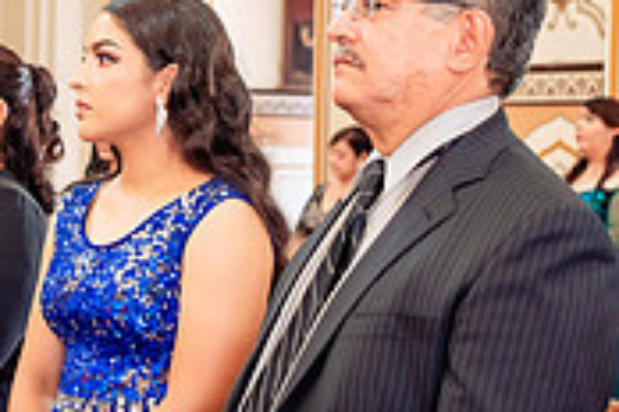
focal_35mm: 117
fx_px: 2012
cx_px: 110
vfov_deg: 11.7
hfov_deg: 17.3
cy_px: 137
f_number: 3.2
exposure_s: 1/80
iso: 1250
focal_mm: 35
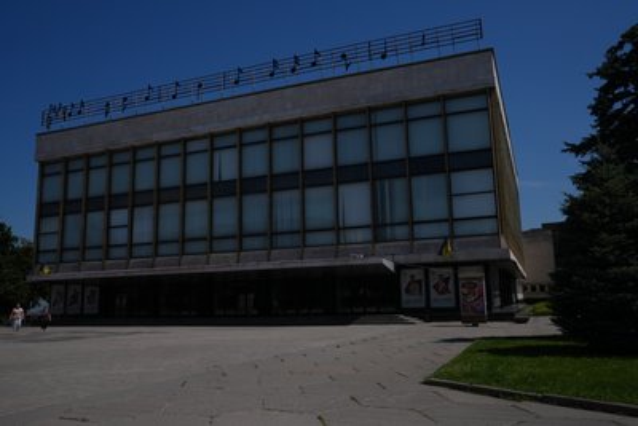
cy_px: 213
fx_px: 532
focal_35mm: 30
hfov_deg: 61.9
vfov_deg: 43.6
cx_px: 319
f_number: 18
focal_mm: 30
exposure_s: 1/1600
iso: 800
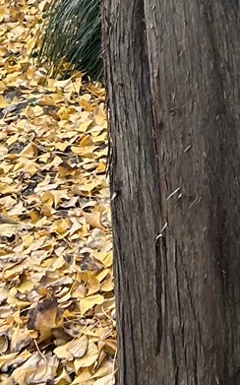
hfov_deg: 9.0
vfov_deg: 12.5
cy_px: -457
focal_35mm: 141
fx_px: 1477
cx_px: 395
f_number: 1.5
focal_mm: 5.7
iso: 50
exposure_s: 1/696
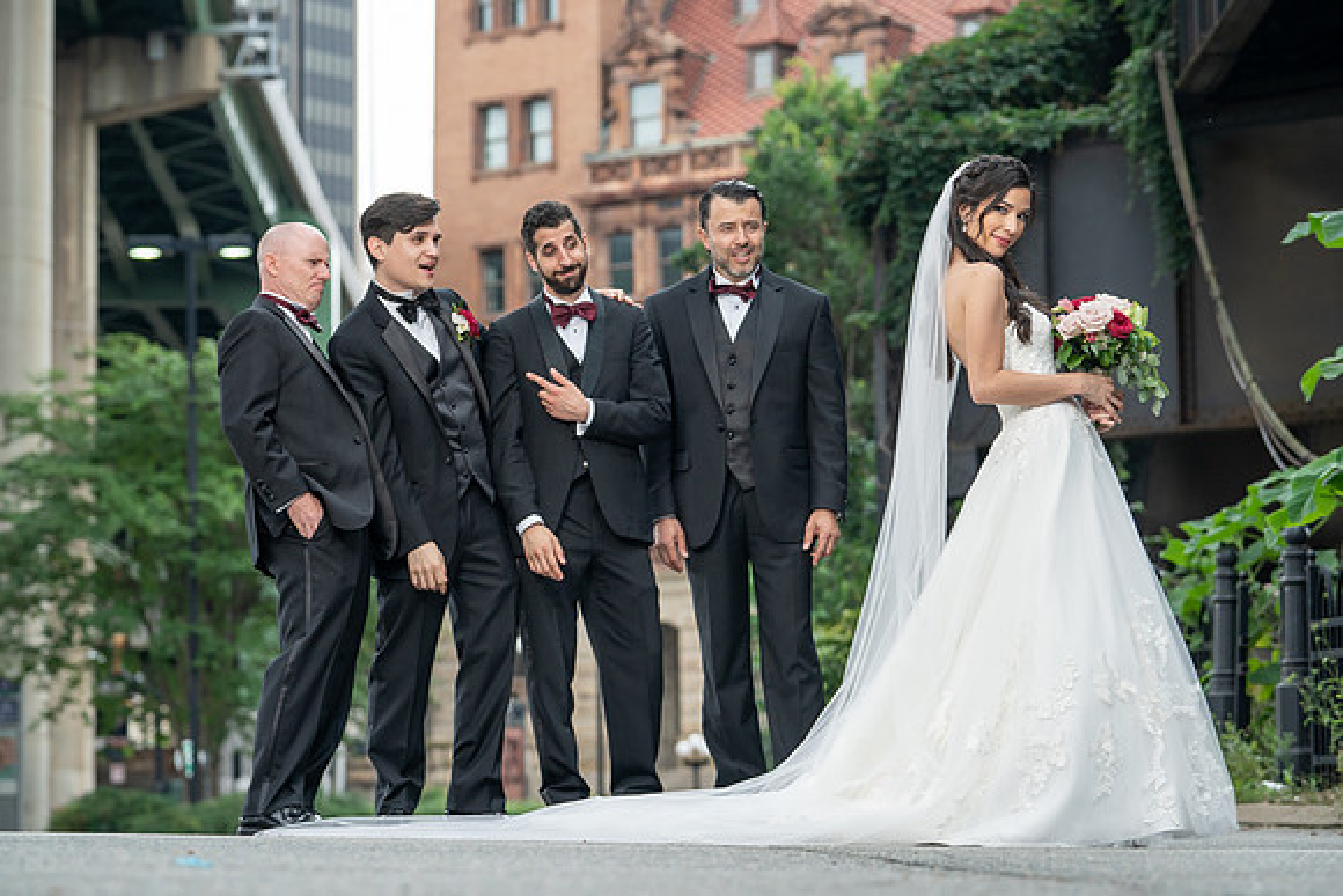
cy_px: 419
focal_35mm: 108
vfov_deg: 12.7
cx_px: 687
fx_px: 4029
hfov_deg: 18.9
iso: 400
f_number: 4
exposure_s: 1/250
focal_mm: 94
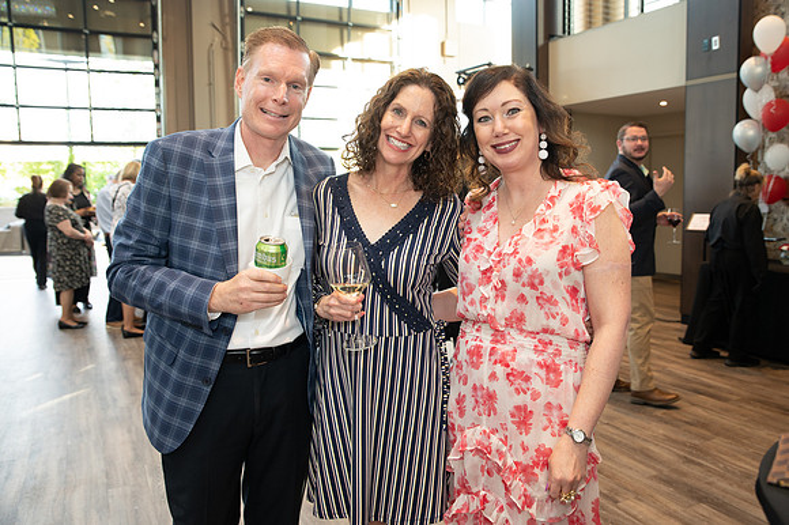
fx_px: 675
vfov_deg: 42.5
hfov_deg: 60.5
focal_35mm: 31
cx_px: 419
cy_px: 246
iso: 1250
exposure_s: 1/160
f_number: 3.5
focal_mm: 29
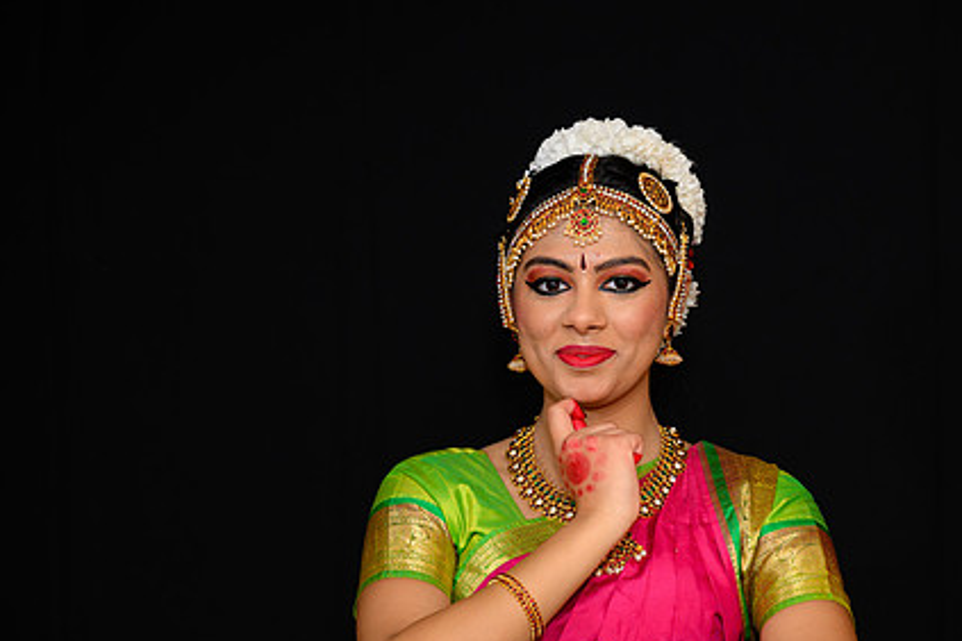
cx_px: 584
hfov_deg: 21.2
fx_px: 2565
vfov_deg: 14.2
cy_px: 419
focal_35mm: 96
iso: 800
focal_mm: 70
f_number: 5
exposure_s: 1/125
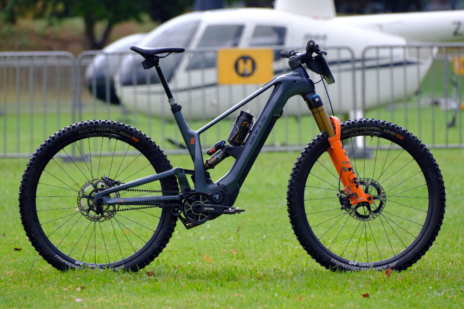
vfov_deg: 4.3
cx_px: 232
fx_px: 4151
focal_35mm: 322
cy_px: 154
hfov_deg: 6.4
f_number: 5.6
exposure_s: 1/250
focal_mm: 214.4
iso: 1250
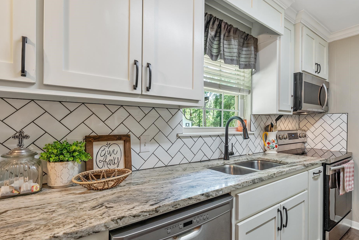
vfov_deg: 64.6
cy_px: 123
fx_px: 190
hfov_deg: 86.0
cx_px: 212
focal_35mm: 19
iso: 800
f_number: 8
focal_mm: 14
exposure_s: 1/15
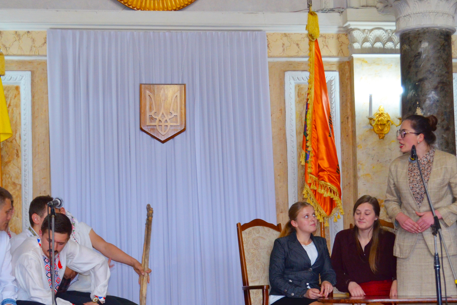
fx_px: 952
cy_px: 226
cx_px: 215
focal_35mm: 75
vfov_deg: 18.1
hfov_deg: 27.0
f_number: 4.8
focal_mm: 32
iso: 800
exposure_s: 1/60
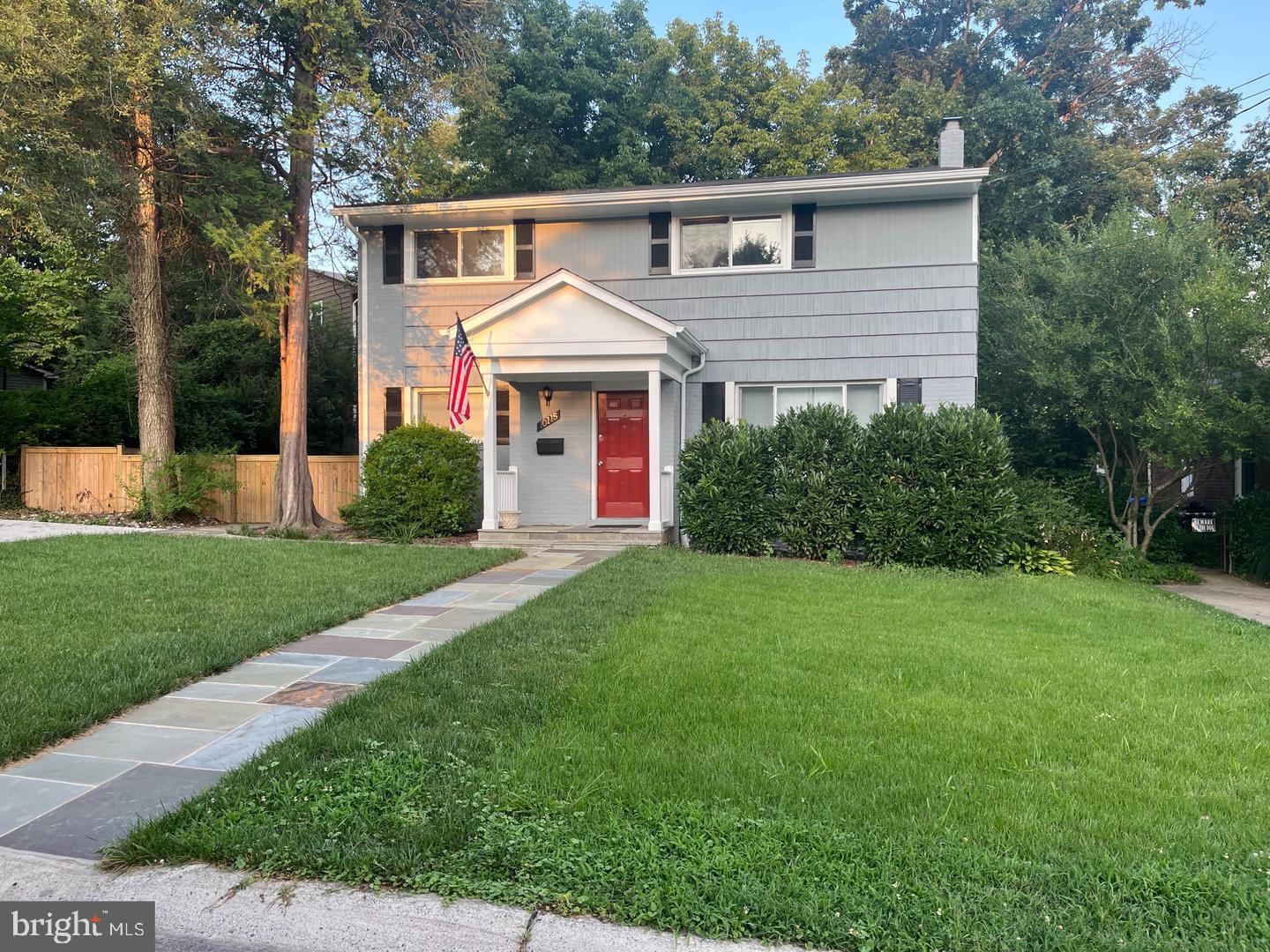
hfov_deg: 67.3
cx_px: 635
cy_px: 476
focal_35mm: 26
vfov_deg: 53.1
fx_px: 954
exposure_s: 1/207
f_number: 1.6
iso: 40
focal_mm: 5.1
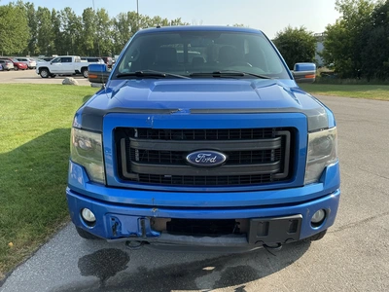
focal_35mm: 28
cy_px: 146
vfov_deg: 49.7
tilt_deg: -14.8
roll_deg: -1.4
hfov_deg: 63.4
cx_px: 194
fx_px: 315
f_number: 1.8
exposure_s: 1/509
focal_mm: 3
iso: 25
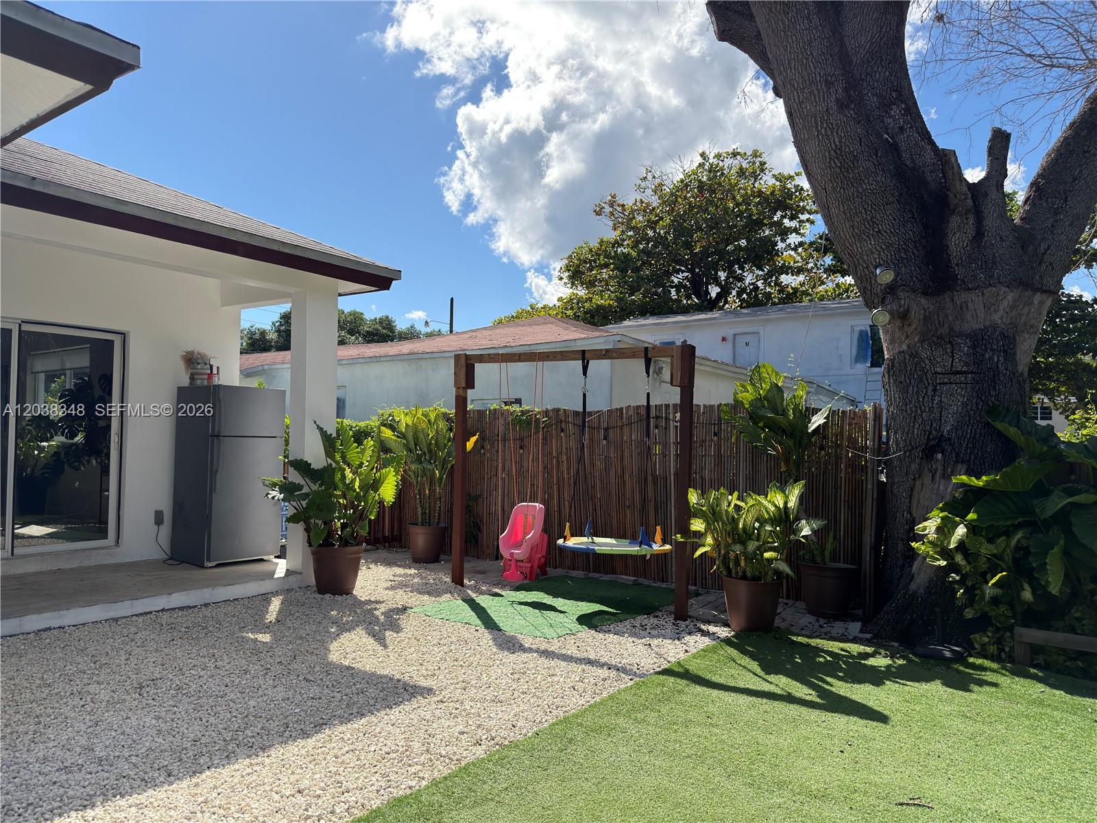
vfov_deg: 56.8
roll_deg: +0.4
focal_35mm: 24
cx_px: 548
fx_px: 761
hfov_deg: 71.6
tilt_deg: +0.7
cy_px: 412
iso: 100
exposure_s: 1/6173
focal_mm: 6.76
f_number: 1.78
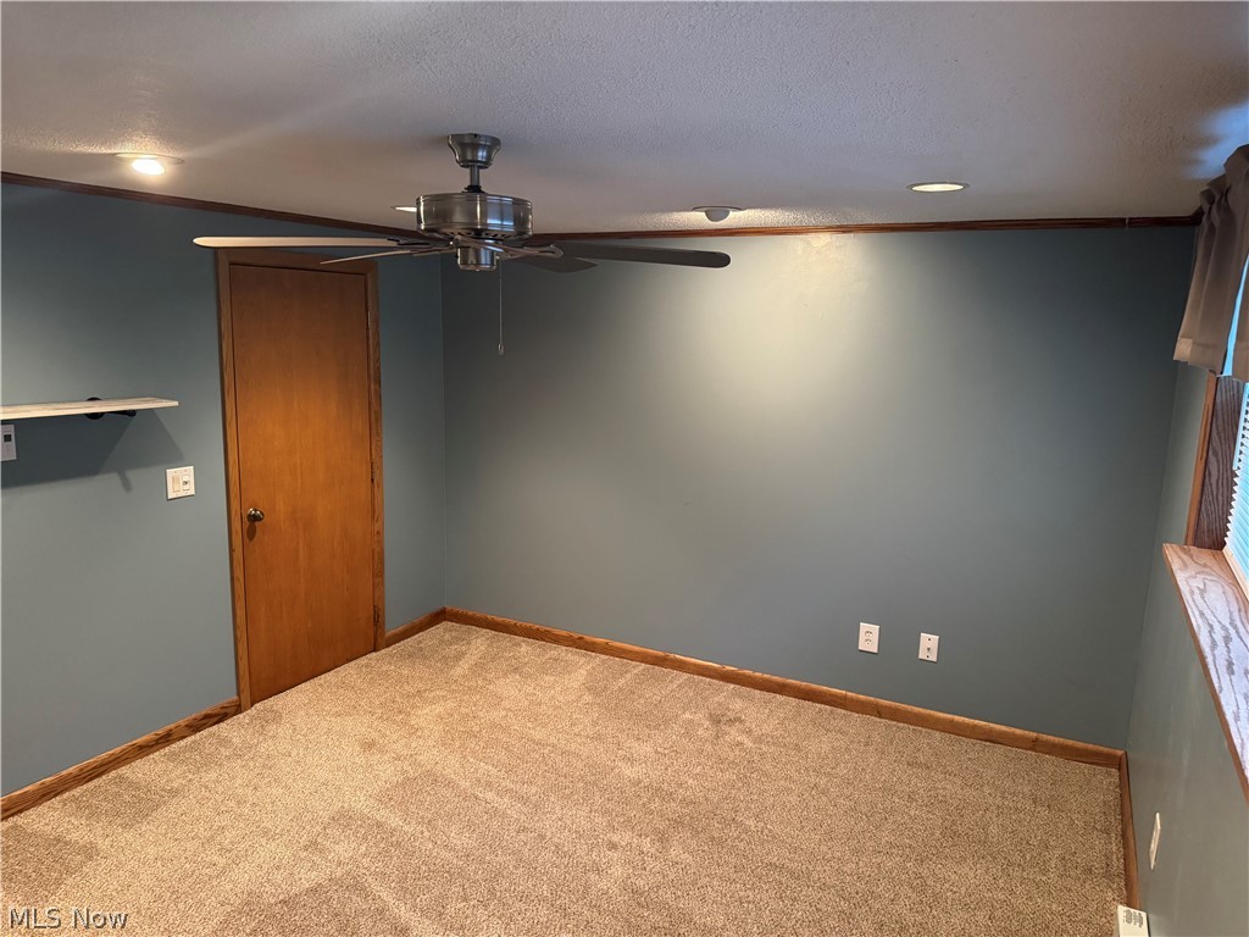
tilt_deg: -11.1
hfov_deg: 71.6
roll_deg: -1.8
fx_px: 866
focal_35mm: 24
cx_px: 624
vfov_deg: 56.8
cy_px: 468
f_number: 1.78
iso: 640
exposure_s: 1/60
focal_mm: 6.76
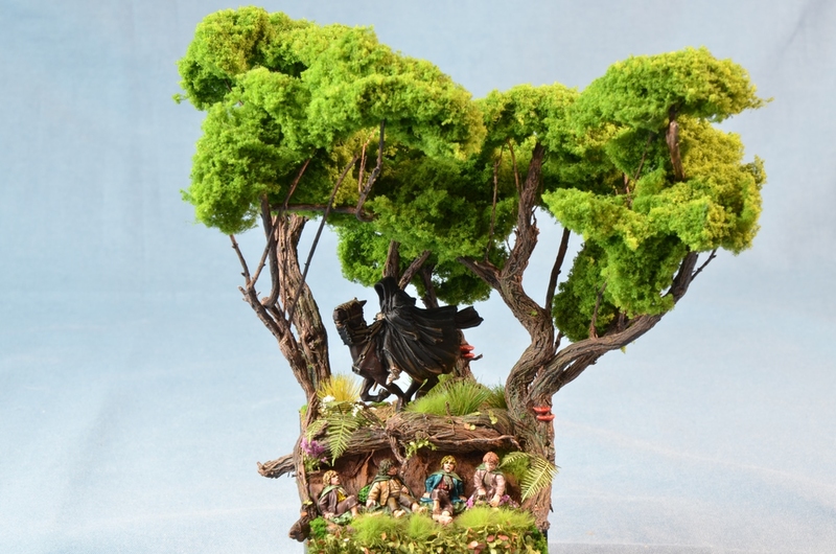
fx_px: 2016
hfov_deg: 23.4
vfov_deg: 15.6
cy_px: 277
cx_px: 418
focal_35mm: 87
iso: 200
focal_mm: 58
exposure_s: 1.6
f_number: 18
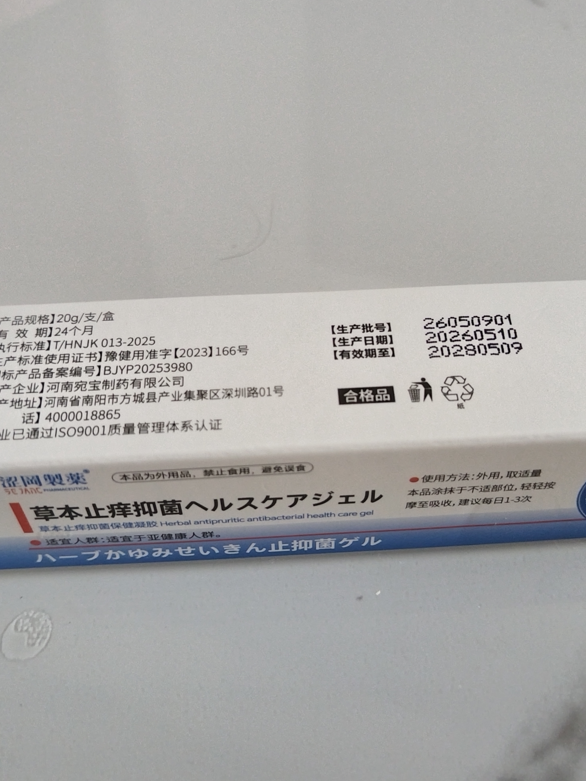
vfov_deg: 52.6
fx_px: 790
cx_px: 315
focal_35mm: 35
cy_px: 389
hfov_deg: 40.7
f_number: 1.9
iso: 3504
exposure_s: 1/100
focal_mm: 4.95
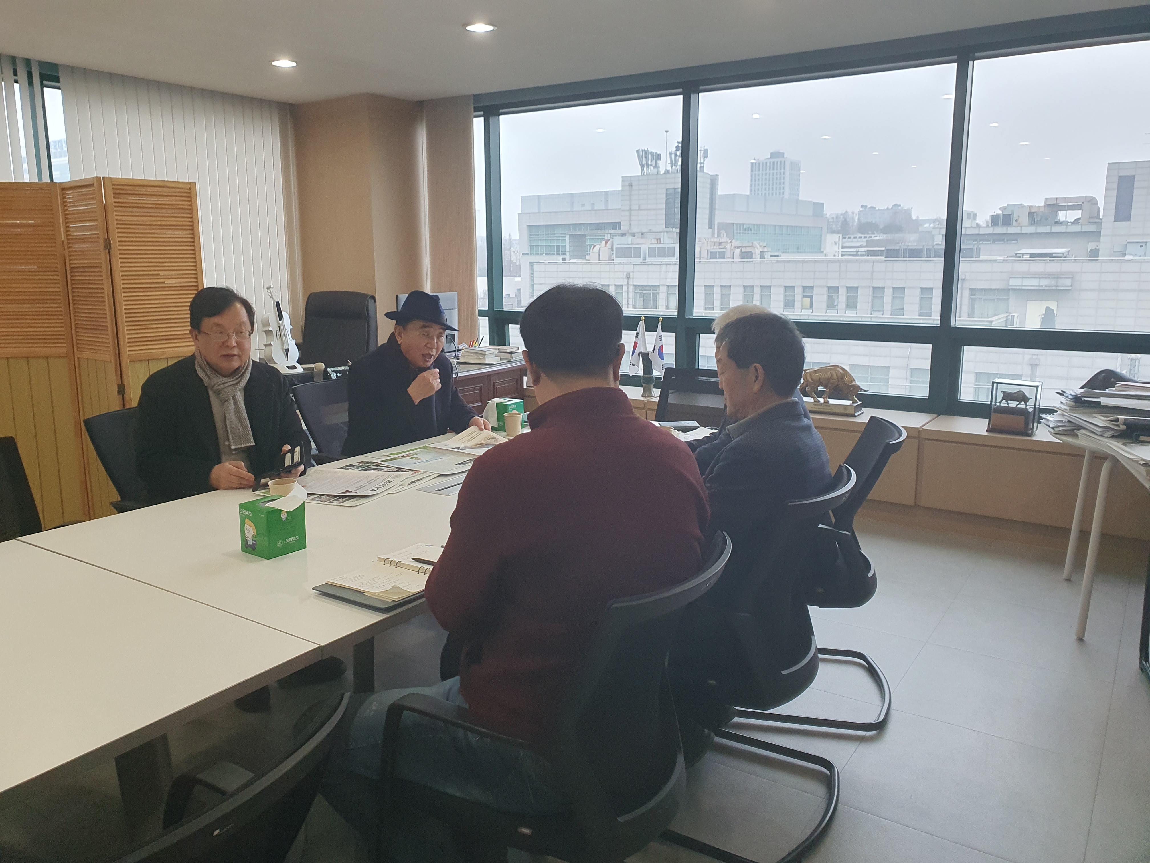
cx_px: 575
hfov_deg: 67.3
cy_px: 432
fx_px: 864
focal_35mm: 26
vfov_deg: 53.1
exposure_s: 1/120
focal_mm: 4.32
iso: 160
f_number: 2.4
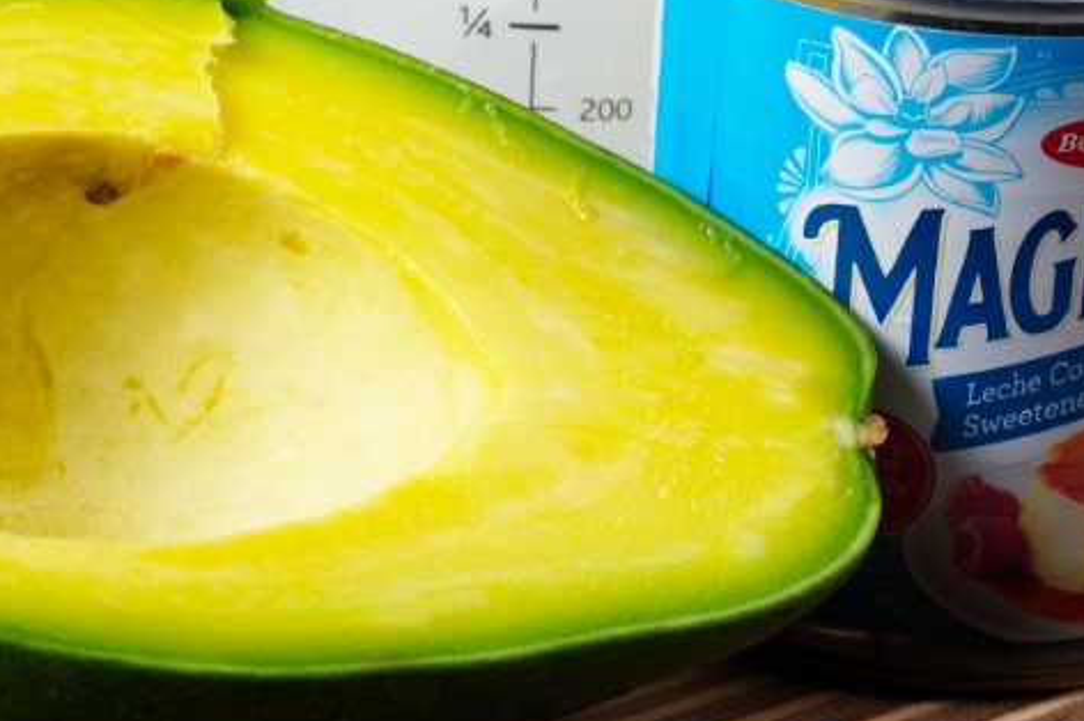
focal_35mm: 145
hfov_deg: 14.1
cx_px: 158
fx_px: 4363
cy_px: 130
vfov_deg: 9.4
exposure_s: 1/13
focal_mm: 57
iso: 100
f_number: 11
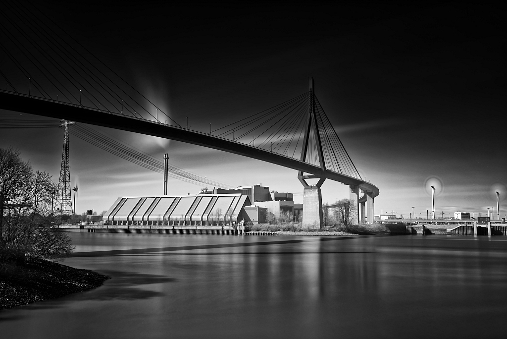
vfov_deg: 37.9
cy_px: 170
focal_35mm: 35
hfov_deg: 54.4
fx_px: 493
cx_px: 254
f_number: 11
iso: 100
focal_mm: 35
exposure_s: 376
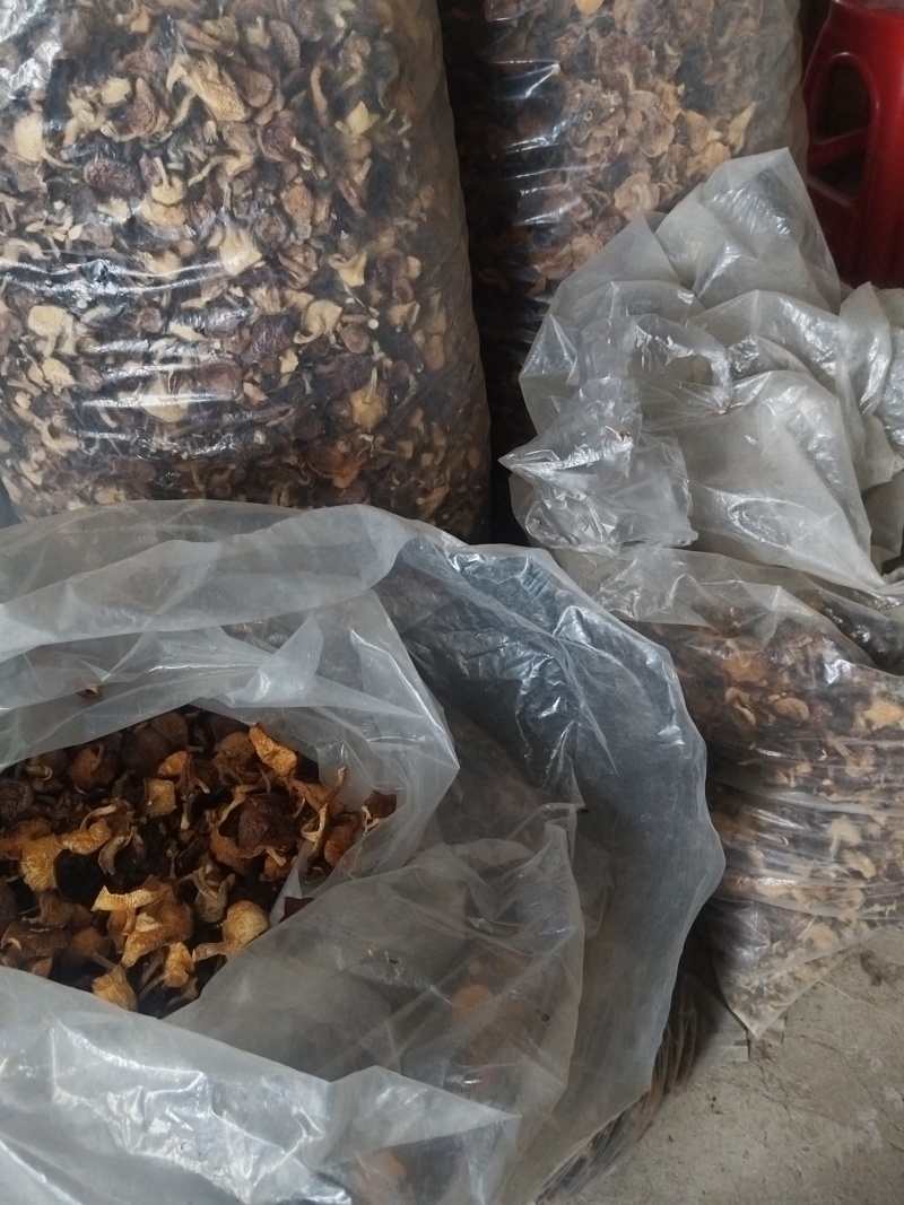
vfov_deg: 73.9
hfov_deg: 58.9
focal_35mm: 23
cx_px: 452
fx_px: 801
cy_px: 602
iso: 6519
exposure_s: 1/100
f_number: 1.9
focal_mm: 5.52
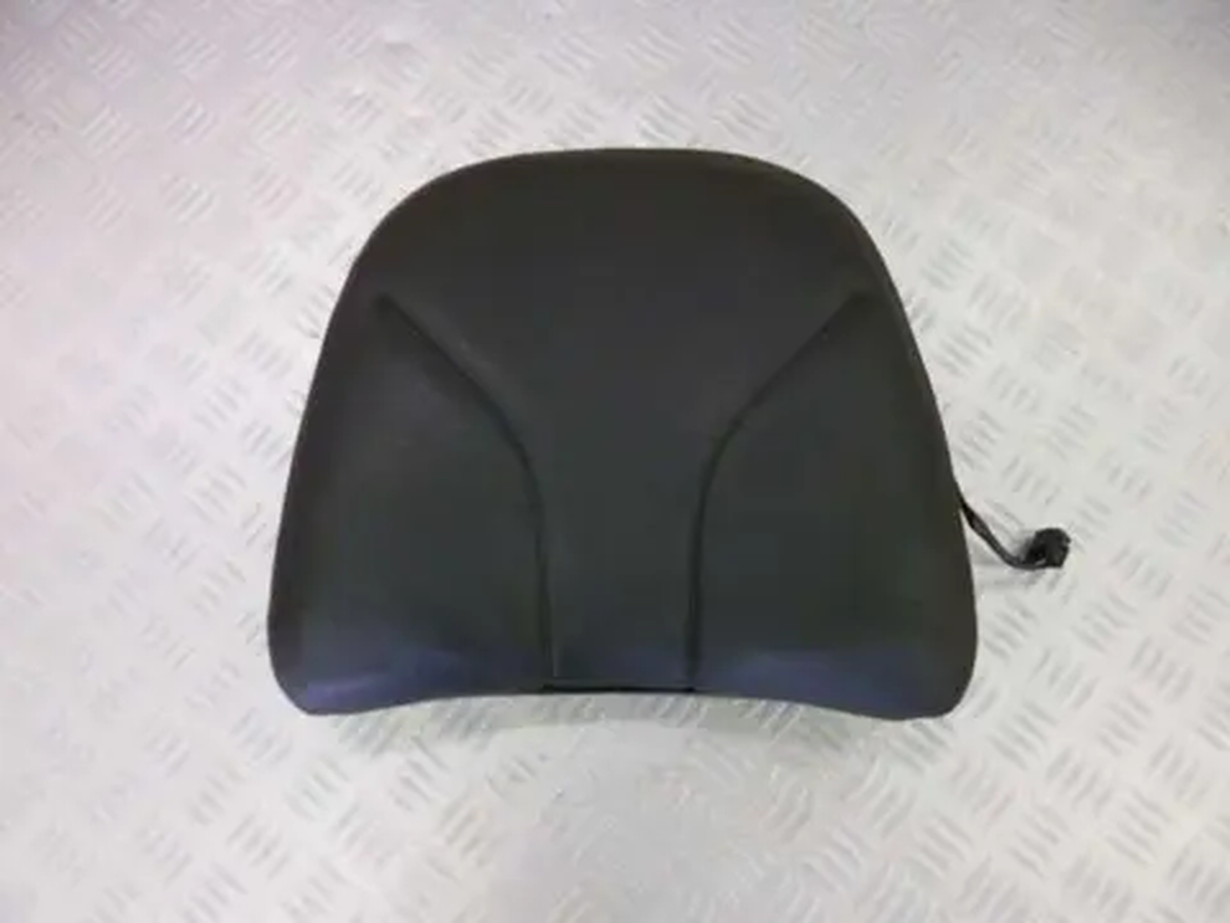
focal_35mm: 24
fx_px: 853
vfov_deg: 56.8
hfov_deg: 71.6
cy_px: 462
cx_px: 615
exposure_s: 1/13
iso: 400
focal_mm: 4.3
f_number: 2.5
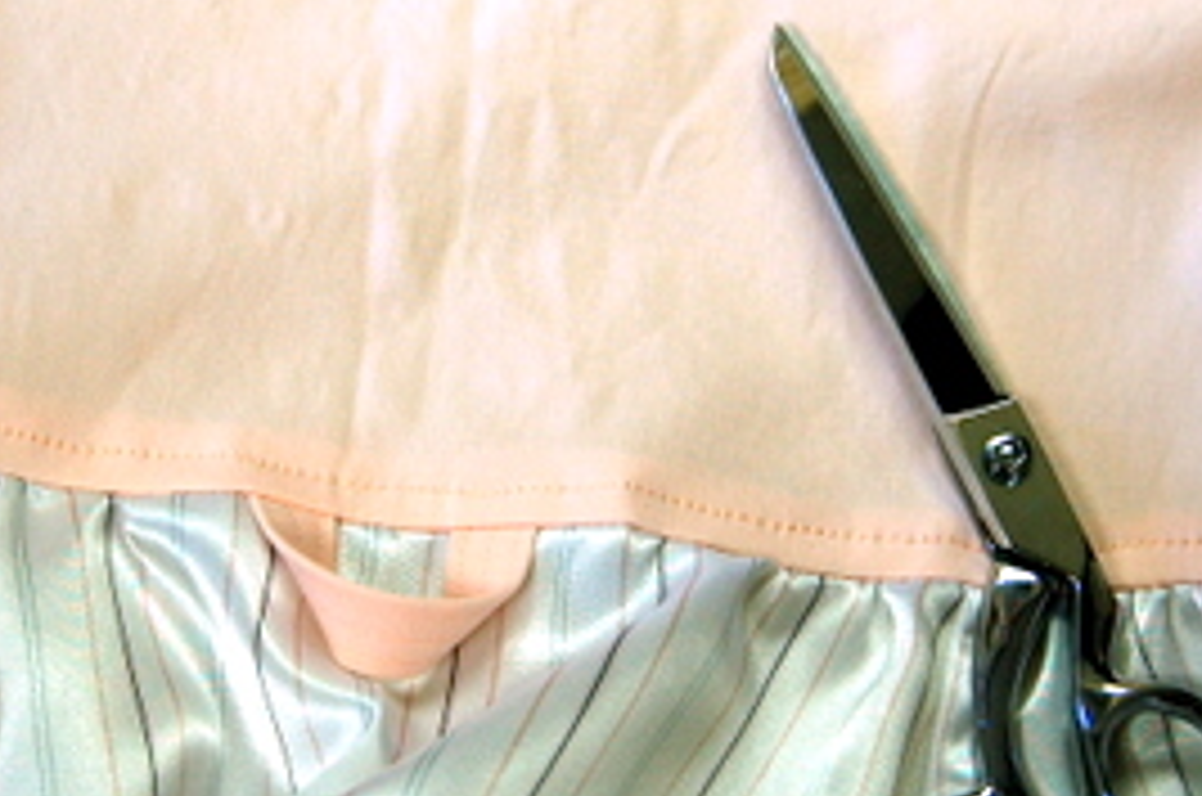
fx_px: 2700
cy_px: 380
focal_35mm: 81
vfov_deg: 16.8
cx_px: 365
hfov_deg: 24.9
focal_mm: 24
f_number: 4.5
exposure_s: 1/60
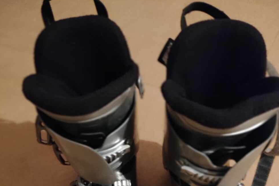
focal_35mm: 37
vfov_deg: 33.2
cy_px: 182
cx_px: 140
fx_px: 287
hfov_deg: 51.9
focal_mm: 4.74
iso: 6490
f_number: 1.79
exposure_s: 1/14
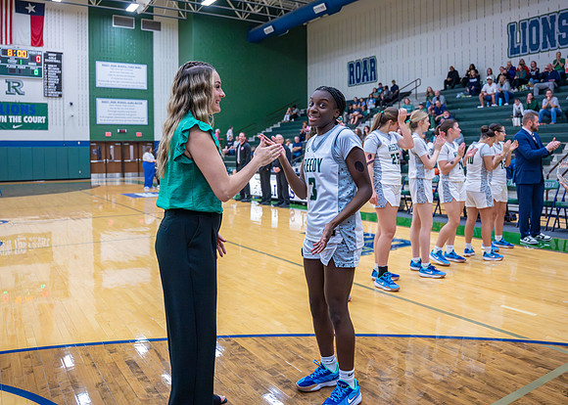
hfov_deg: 63.3
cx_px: 279
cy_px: 177
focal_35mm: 29
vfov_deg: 47.4
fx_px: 461
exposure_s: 1/1000
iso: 4000
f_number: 2.8
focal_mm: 24
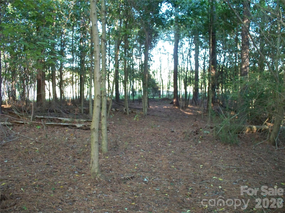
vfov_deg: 39.7
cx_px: 142
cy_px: 106
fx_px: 296
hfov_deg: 51.4
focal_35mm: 36
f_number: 2.8
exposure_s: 1/60
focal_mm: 7.54
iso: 400
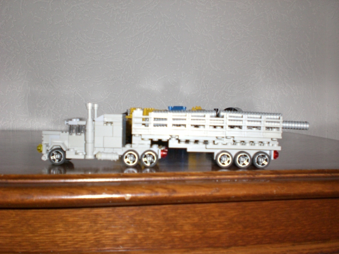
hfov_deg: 49.0
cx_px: 170
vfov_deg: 37.7
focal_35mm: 38
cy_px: 127
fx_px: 372
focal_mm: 6.3
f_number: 3.1
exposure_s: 1/60
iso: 200
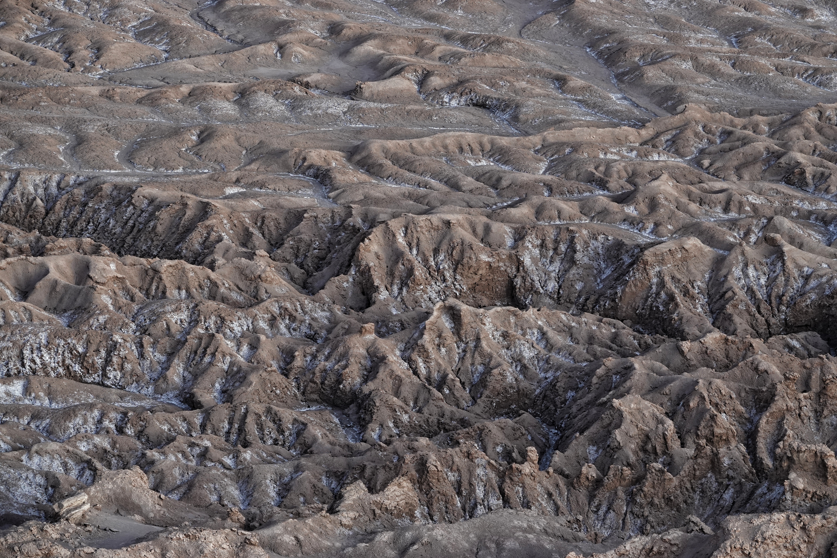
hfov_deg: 13.8
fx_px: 3464
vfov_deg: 9.2
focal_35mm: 149
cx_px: 418
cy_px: 279
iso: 320
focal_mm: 54.57
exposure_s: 1/250
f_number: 4
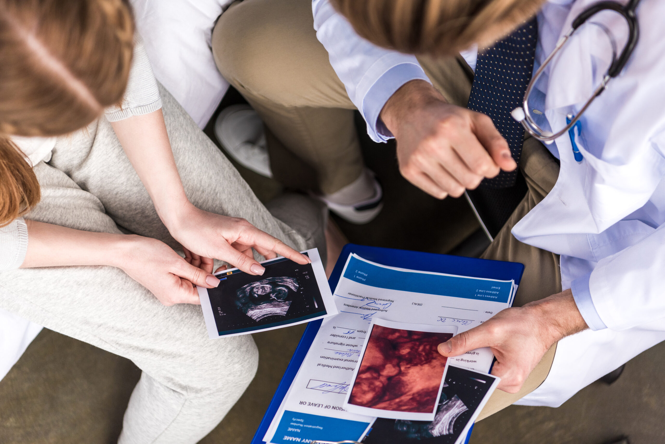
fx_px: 1293
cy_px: 222
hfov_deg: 28.8
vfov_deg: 19.5
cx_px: 332
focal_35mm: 70
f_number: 2.8
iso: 400
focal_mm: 70
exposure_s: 1/250
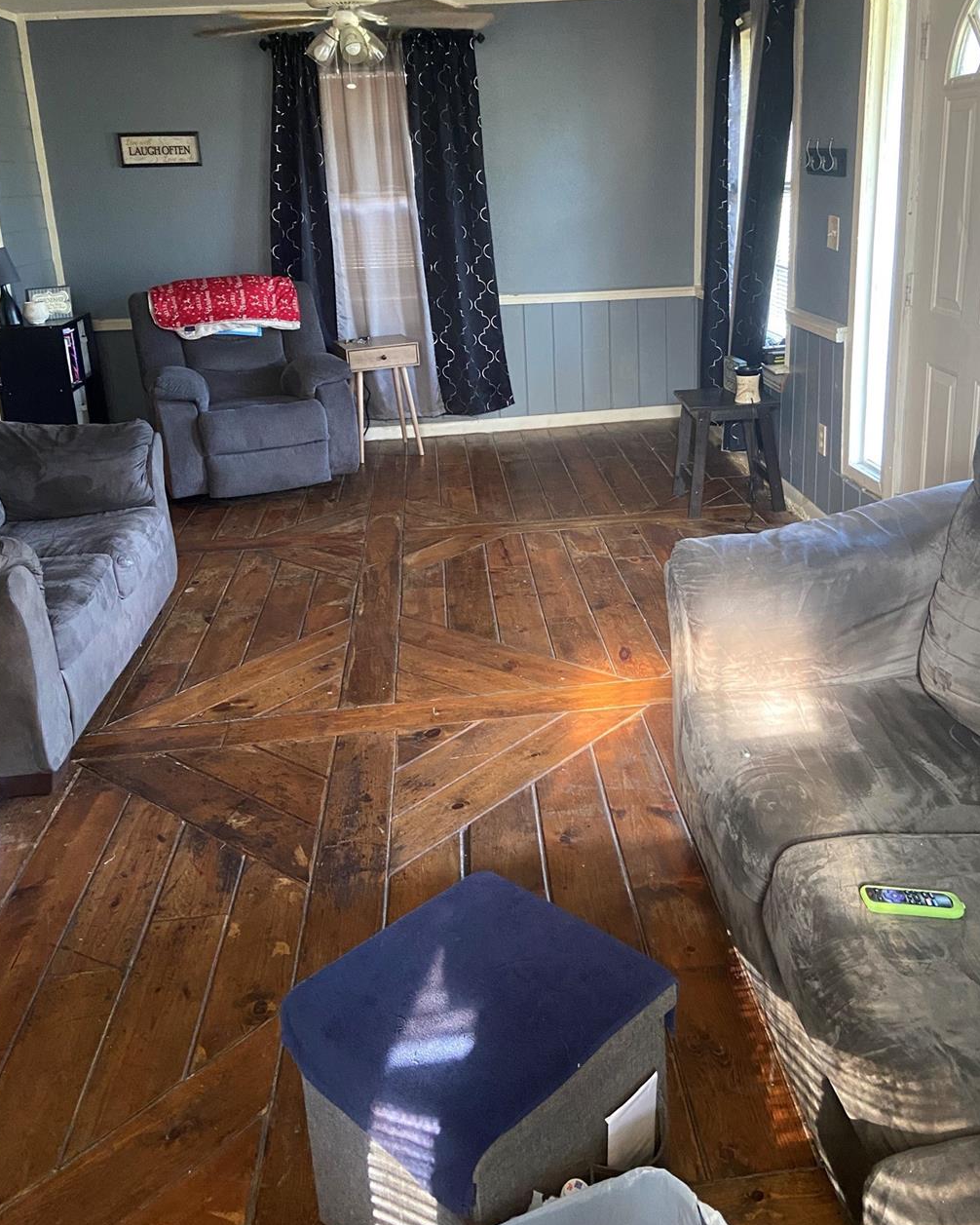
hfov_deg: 47.1
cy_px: 502
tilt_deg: -15.7
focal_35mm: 31
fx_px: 1124
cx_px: 531
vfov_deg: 56.8
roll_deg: +2.9
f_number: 1.8
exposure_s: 1/40
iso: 400
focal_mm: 4.25
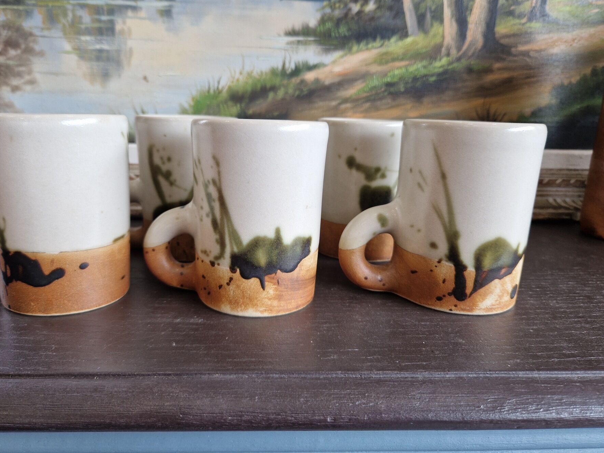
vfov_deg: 53.0
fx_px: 454
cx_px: 268
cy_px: 213
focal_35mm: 26
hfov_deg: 67.1
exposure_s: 1/211
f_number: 1.8
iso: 50
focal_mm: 5.4
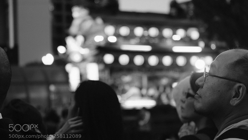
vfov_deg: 13.7
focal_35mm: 88
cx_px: 125
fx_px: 579
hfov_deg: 24.2
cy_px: 65
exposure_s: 1/125
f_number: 3.5
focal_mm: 55
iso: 1600
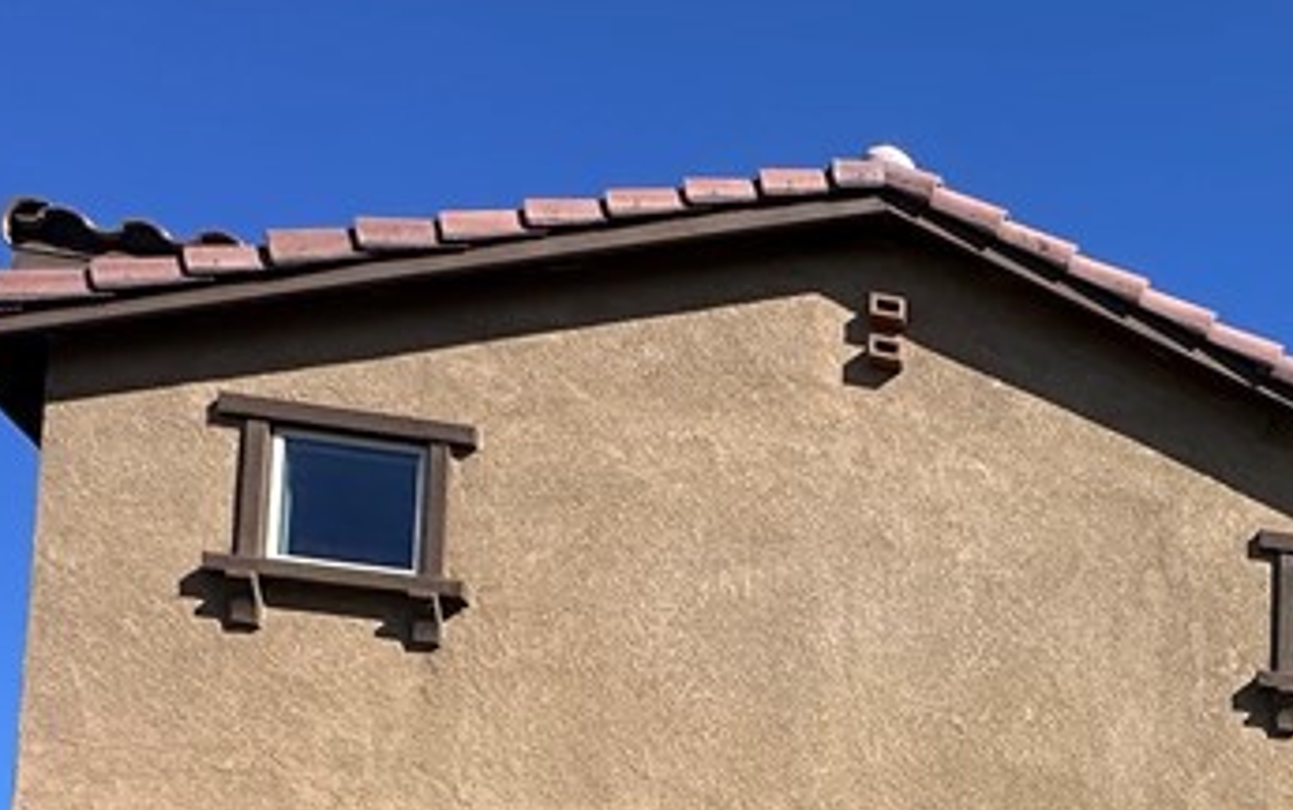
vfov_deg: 22.0
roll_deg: +0.7
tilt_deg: +5.3
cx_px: 1330
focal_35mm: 44
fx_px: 1551
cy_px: 1335
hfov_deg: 39.2
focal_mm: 2.22
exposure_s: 1/1715
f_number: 2.2
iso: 50
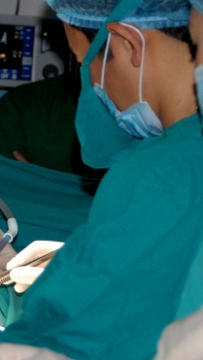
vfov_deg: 12.2
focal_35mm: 176
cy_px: 184
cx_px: -85
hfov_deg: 6.8
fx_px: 1682
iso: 800
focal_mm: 62
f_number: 5
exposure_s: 1/160
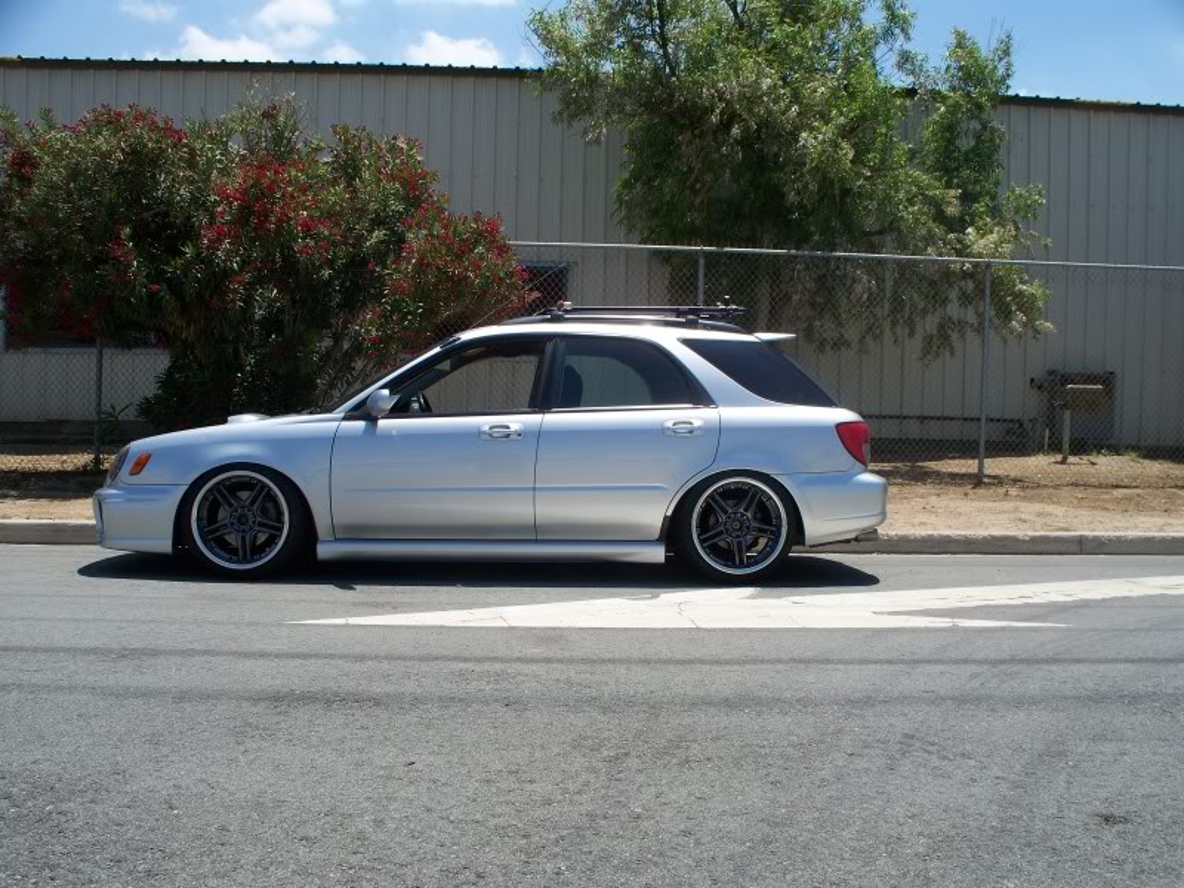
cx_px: 592
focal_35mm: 36
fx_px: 1231
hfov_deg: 51.4
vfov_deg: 39.7
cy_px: 444
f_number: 5
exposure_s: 1/400
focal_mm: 7.54
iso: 64
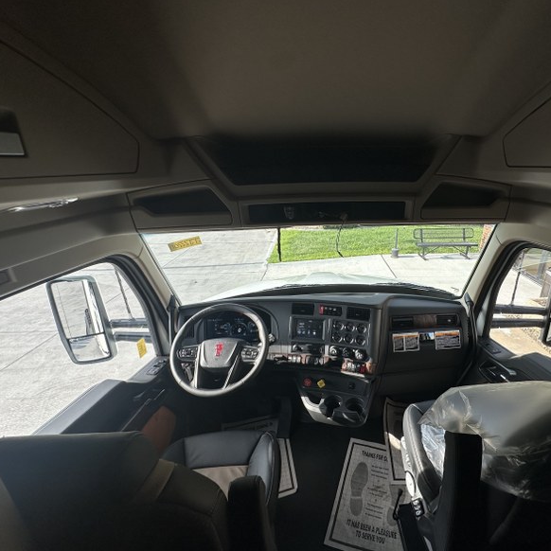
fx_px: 306
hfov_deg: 82.5
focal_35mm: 17
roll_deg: -1.8
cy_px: 275
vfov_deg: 84.0
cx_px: 341
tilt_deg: -19.8
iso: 40
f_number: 2.2
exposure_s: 1/502
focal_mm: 2.22
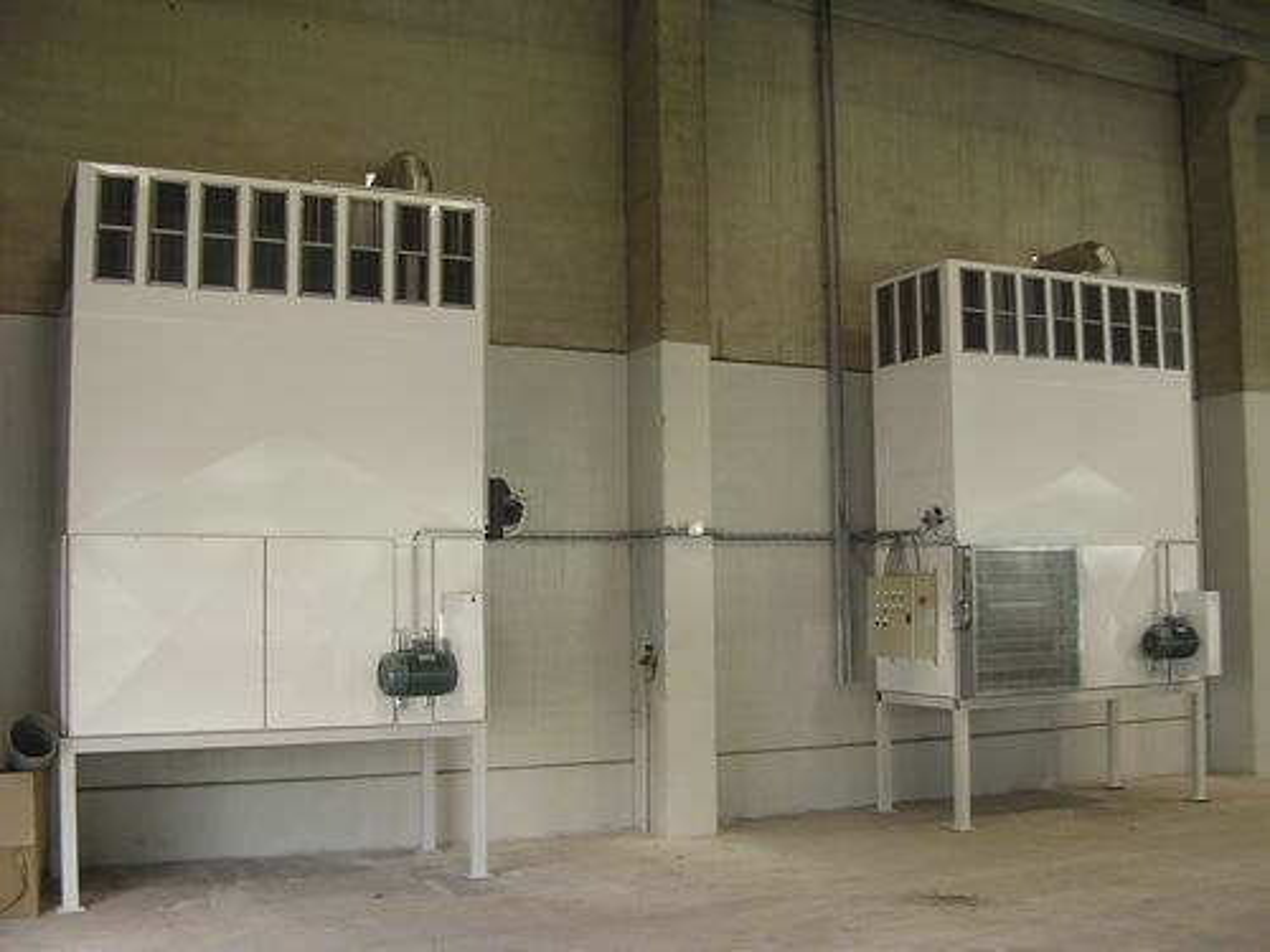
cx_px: 635
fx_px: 1394
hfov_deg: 49.0
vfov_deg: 37.7
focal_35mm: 38
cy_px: 476
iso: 100
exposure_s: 1/55
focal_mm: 5.8
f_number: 2.8
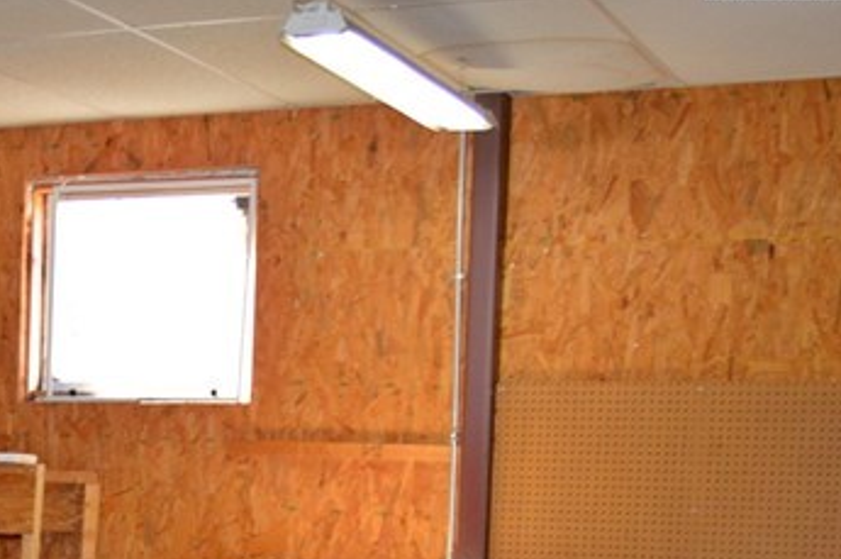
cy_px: 749
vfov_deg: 15.2
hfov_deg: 22.5
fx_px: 1983
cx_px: -91
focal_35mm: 85
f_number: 4
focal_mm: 18
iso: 400
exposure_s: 1/60
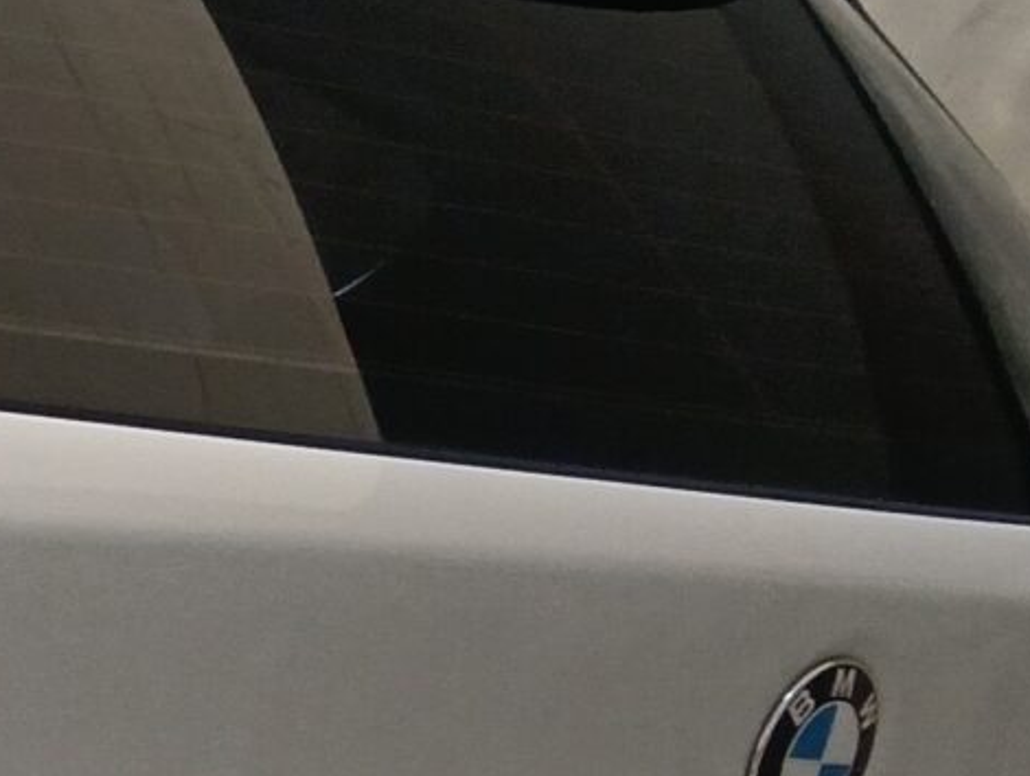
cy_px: 1331
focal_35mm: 147
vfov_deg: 9.7
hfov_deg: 11.8
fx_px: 4381
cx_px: -1113
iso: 250
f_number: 16
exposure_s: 1/33.3
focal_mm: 3.98
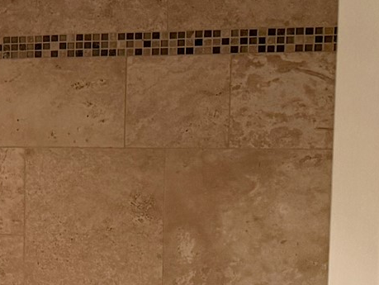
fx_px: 1172
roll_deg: +2.1
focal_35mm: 107
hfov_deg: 14.8
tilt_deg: -6.2
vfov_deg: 13.8
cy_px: 180
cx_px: -392
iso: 250
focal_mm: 6.76
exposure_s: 1/60
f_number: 1.78
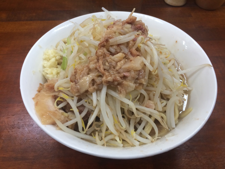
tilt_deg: -52.7
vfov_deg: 48.2
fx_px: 188
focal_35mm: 29
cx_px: 112
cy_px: 84
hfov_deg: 61.7
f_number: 2.2
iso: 64
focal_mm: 4.15
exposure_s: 1/33
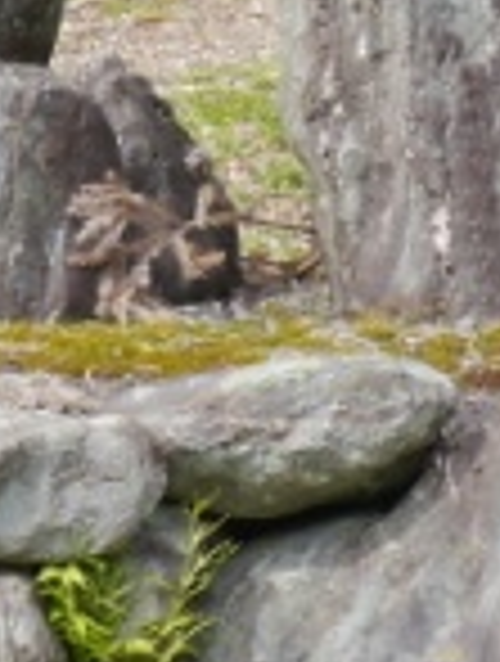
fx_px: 5331
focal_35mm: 278
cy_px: -167
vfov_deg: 7.0
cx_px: -167
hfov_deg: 5.3
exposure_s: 1/160
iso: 160
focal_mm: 20
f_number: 5.6
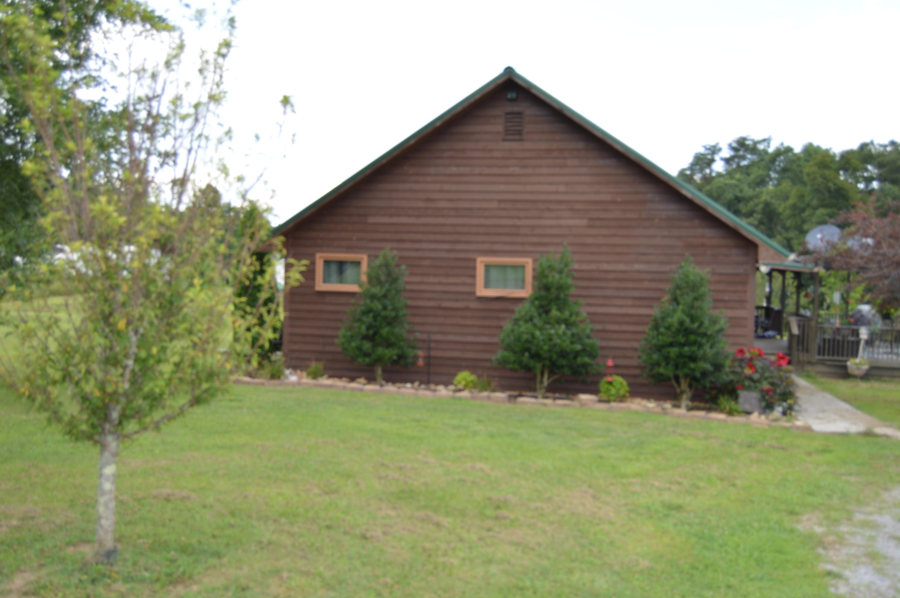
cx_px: 450
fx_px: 824
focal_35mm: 33
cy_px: 299
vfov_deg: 39.9
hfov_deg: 57.3
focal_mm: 22
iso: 100
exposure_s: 1/200
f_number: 4.5
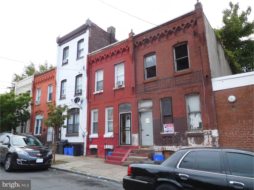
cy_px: 95
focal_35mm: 25
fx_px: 183
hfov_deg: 69.4
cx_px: 127
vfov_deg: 54.9
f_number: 3.4
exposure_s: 1/250
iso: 125
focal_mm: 4.5
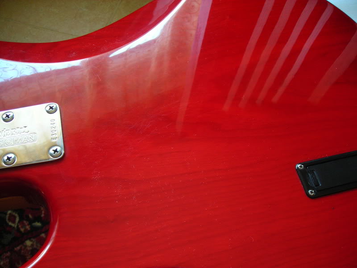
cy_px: 134
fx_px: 392
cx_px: 178
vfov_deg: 37.7
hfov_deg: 49.0
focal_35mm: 38
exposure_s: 1/3.9
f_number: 3.2
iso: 153
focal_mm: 6.3
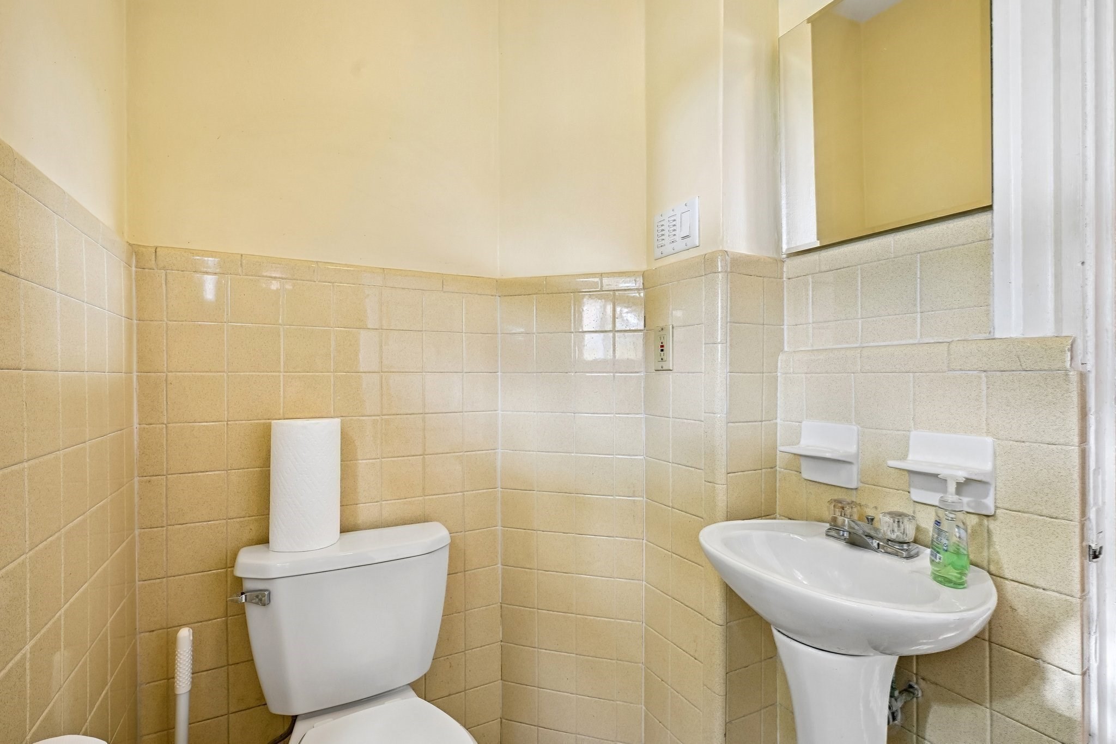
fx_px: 496
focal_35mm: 16
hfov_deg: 96.7
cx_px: 558
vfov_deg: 73.7
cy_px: 372
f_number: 8
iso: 400
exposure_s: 1/15
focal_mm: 16
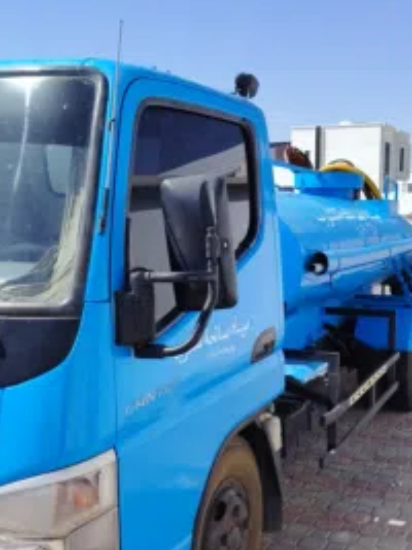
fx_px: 715
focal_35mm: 45
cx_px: 268
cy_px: 323
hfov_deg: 31.9
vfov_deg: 41.9
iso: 100
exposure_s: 1/860
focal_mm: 5.25
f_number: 1.75
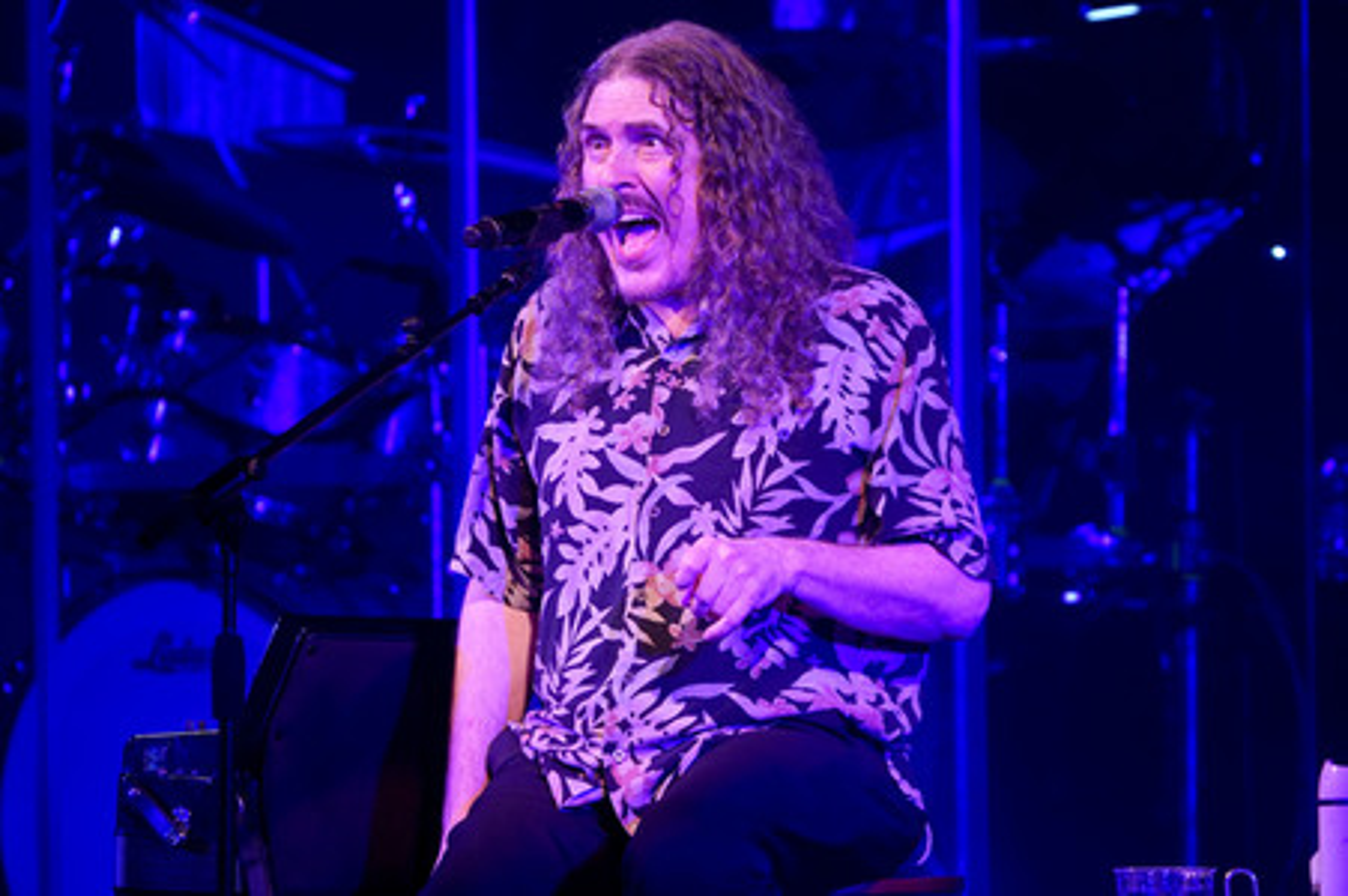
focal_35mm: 391
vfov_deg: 3.5
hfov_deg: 5.3
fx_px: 14630
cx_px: 674
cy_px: 448
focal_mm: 391
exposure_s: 1/500
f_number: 6.3
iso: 3200
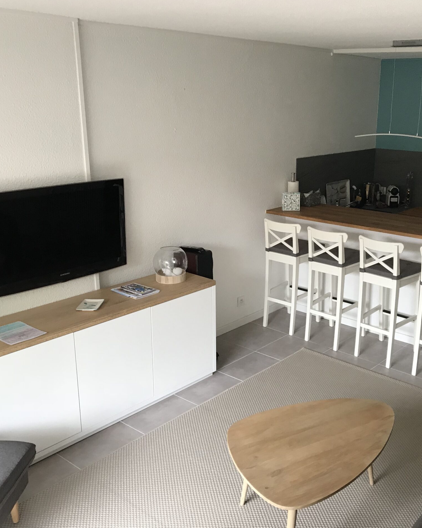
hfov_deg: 39.7
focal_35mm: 37
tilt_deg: -16.0
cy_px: 265
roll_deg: -0.8
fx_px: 578
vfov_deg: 49.1
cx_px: 280
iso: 40
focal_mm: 3.99
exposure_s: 1/33
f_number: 1.8
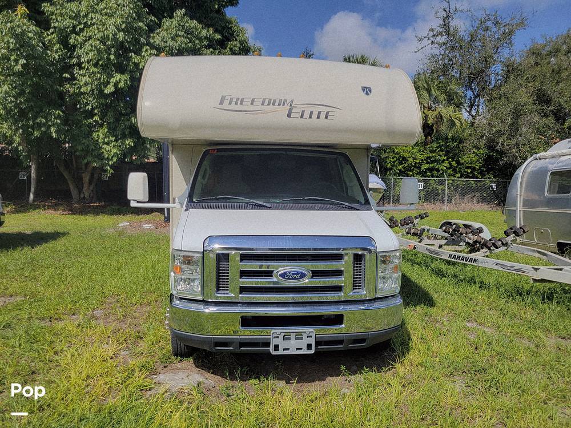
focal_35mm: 26
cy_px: 214
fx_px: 429
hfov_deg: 67.3
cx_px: 286
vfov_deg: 53.1
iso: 40
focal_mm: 5.4
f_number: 1.8
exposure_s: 1/3309
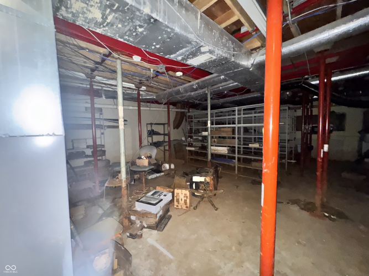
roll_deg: +0.6
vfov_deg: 85.7
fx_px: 149
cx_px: 184
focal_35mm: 14
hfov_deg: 102.1
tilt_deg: -3.3
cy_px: 138
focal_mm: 2.22
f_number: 2.2
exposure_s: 1/16
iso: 1600
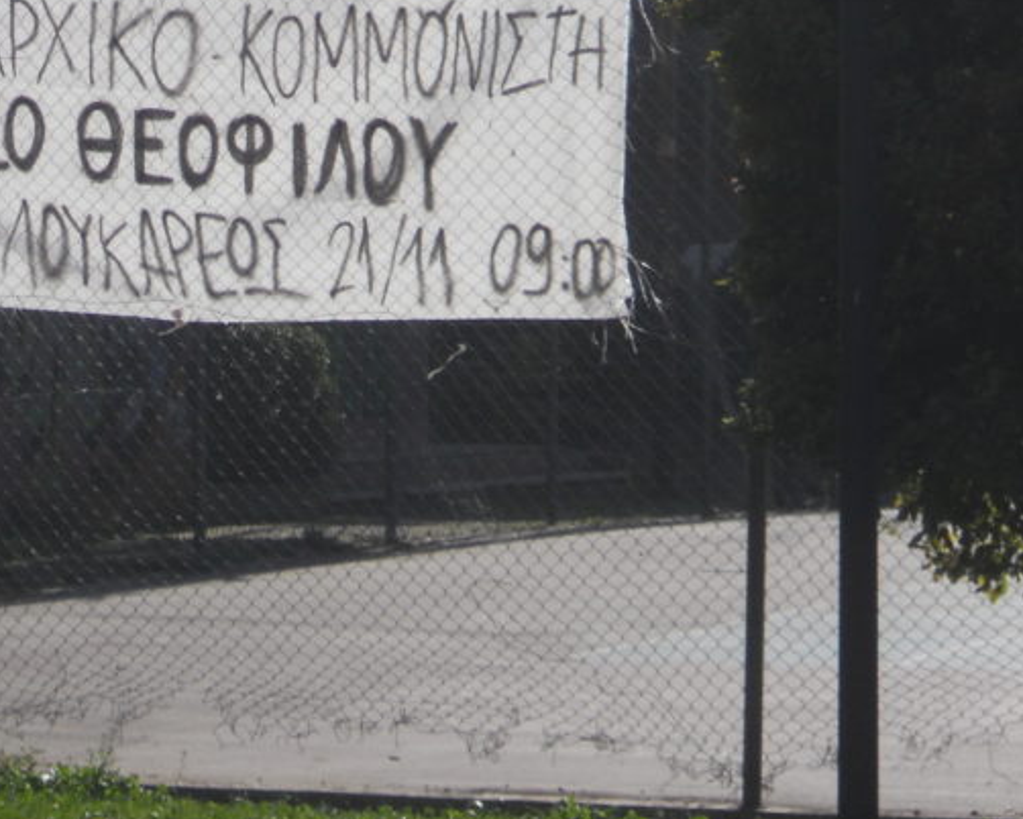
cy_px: 116
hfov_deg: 9.0
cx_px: 118
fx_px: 6512
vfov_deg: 7.2
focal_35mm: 215
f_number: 5.9
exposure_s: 1/500
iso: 80
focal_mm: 19.6
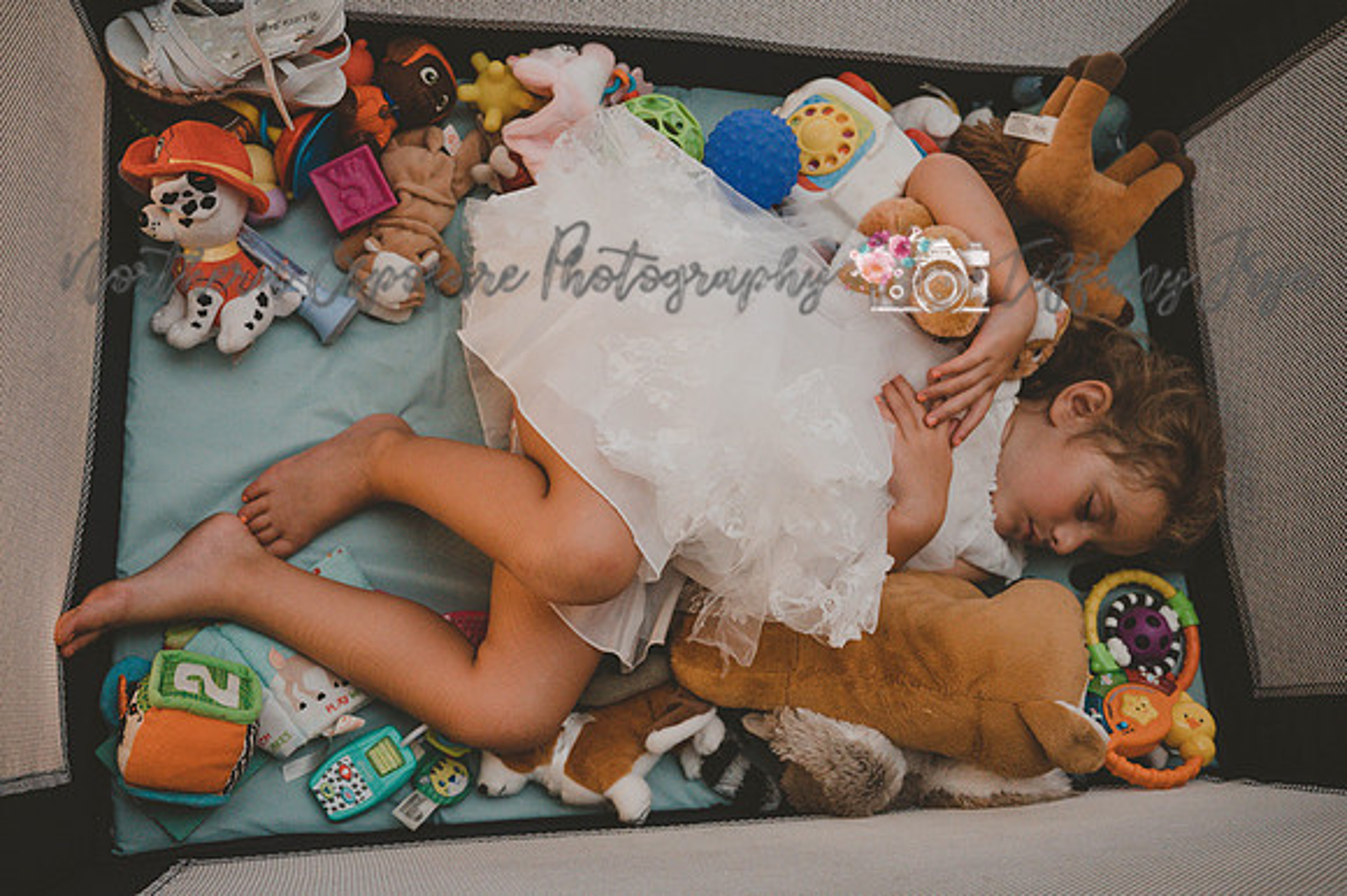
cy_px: 448
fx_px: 1175
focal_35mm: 31
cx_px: 674
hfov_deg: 59.7
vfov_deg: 41.8
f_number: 4
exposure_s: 1/60
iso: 5600
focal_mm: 30
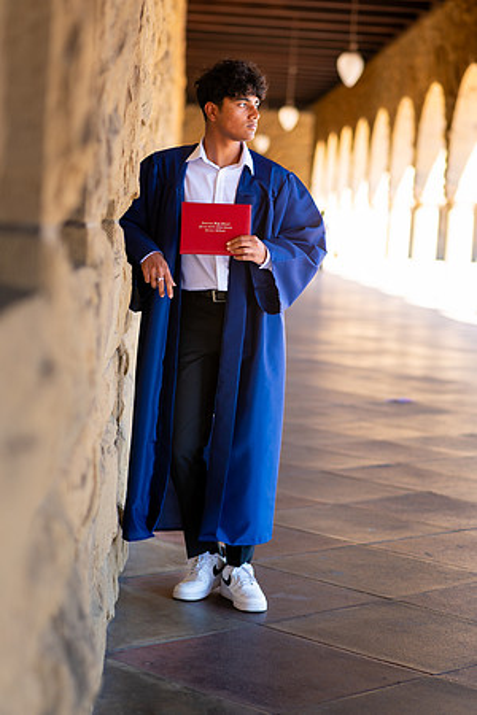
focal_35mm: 85
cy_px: 358
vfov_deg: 23.9
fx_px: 1689
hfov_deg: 16.1
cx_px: 238
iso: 64
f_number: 2.8
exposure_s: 1/200
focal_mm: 85
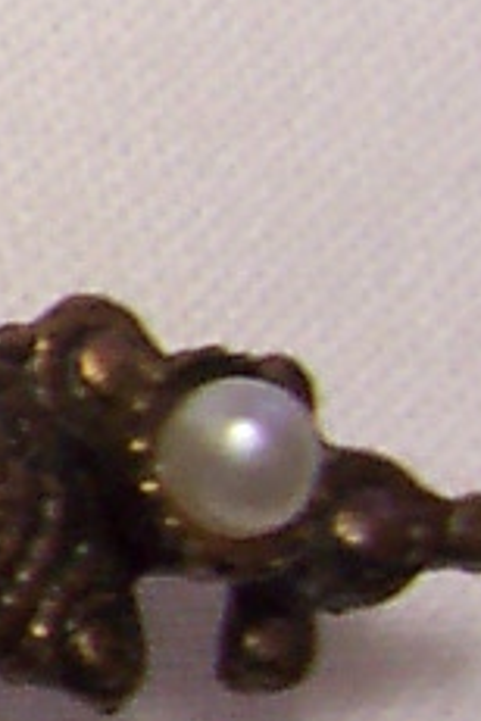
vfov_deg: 7.5
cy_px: 359
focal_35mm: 276
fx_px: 5531
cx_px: -2024
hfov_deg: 4.3
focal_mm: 5.6
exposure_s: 1/60
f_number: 2.8
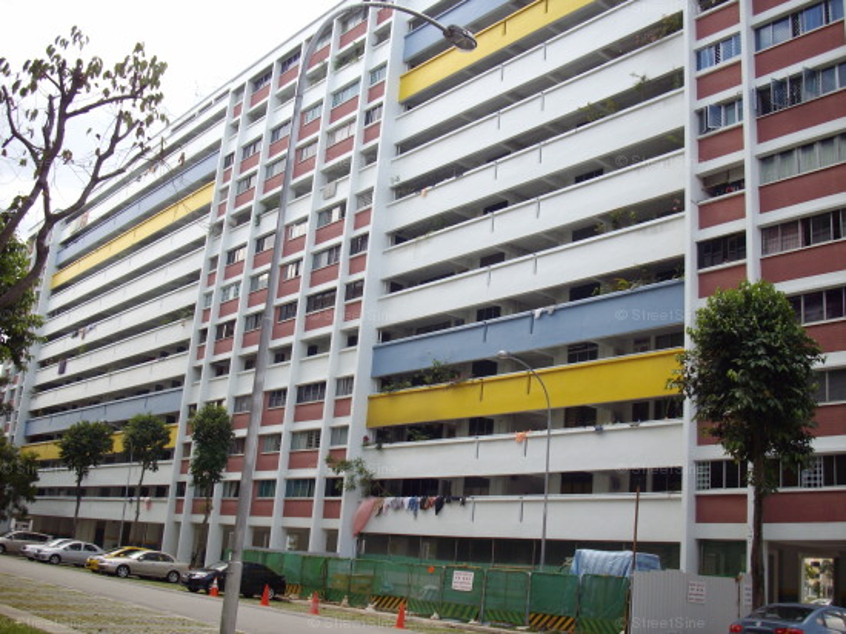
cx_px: 423
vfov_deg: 38.6
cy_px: 317
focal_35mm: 37
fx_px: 904
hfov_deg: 50.2
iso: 80
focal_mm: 6.2
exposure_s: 1/60
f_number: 5.6
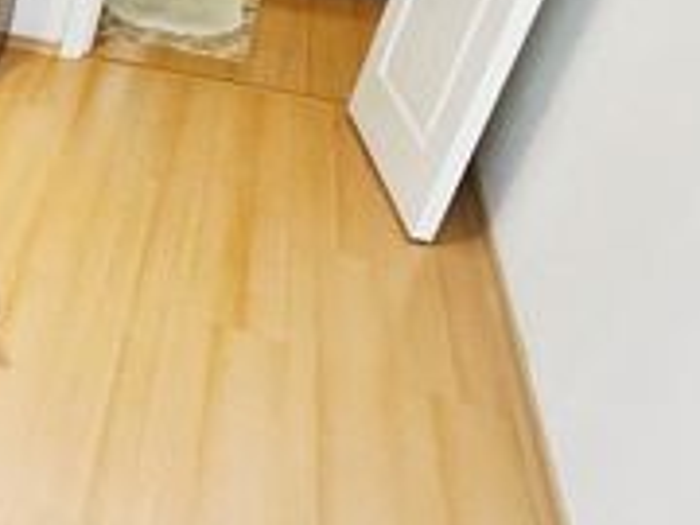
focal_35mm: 51
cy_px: 124
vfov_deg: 28.1
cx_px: -511
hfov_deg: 23.2
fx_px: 1031
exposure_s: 1/50
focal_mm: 1.7
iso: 100
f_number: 2.2
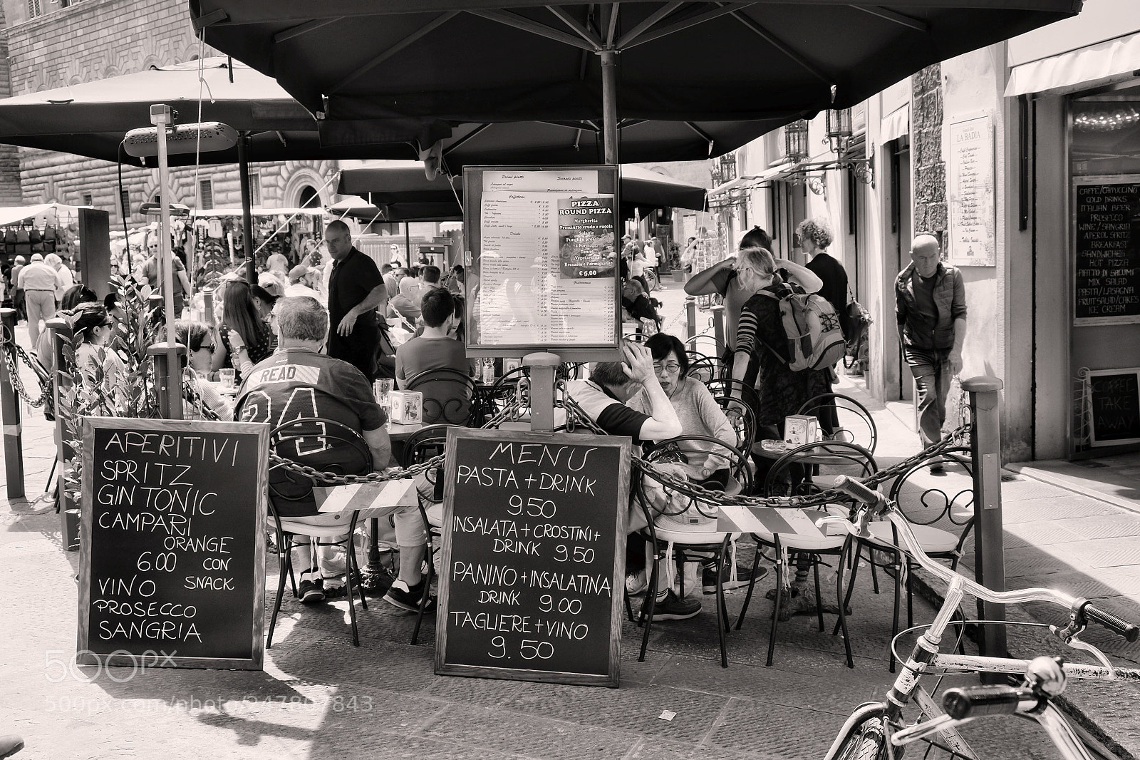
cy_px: 380
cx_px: 570
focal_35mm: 36
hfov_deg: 53.1
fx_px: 1140
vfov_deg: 36.9
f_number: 5.6
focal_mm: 24.3
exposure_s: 1/280
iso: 400
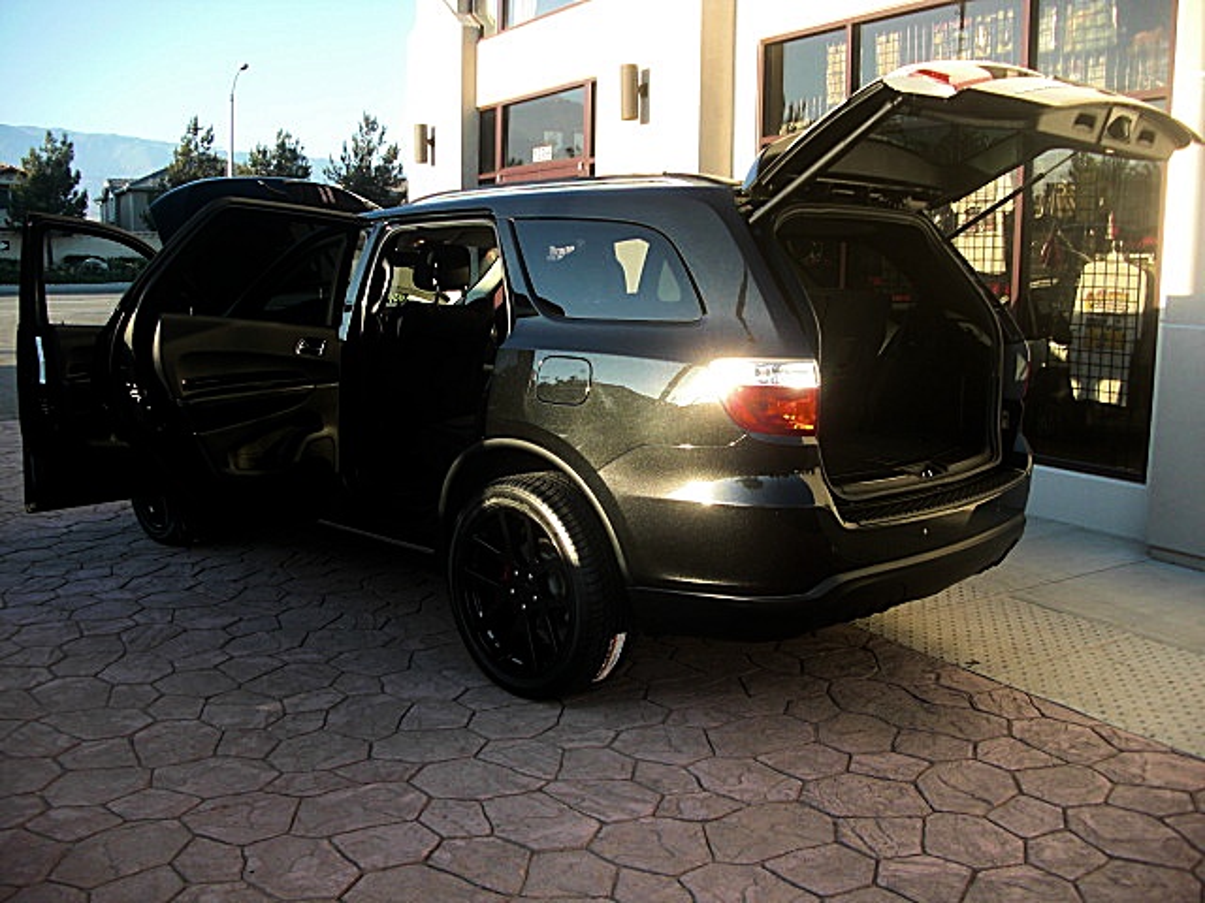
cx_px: 602
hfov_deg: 51.4
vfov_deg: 39.7
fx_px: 1253
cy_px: 452
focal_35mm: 36
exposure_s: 1/200
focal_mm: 6.3
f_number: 2.8
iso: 50
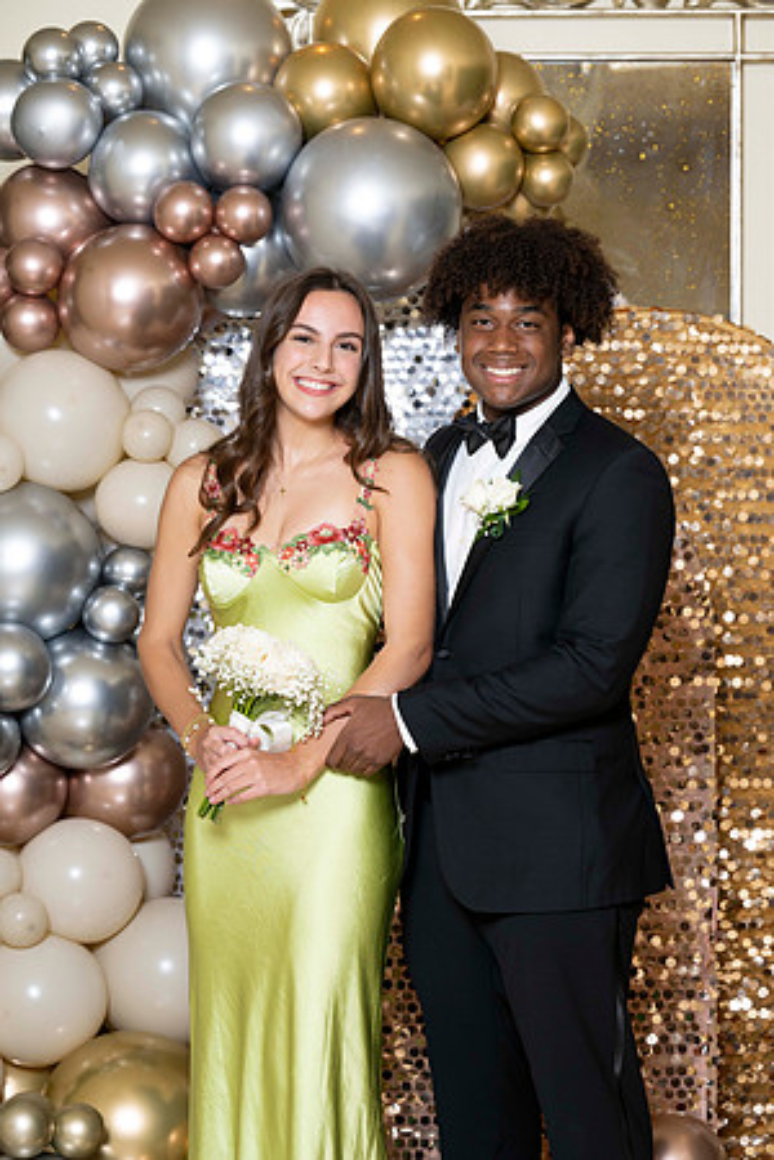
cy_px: 580
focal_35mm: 101
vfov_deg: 20.2
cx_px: 387
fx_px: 3257
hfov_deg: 13.6
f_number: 5.6
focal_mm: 101
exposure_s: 1/200
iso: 250
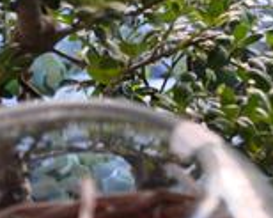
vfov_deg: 4.1
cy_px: 111
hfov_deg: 5.0
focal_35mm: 380
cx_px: 592
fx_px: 3068
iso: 400
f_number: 5
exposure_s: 1/40
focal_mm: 52
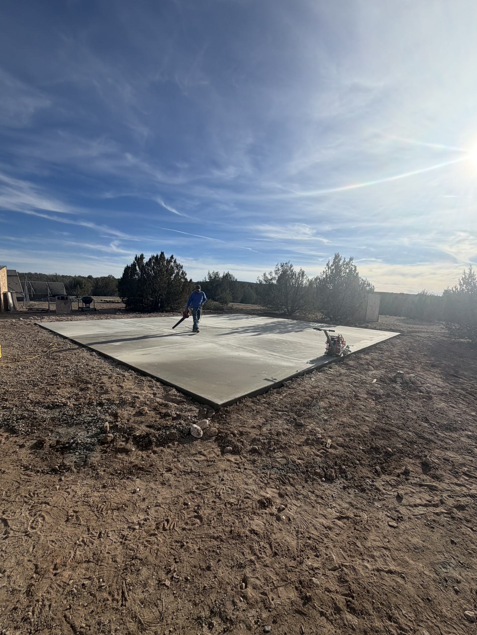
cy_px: 324
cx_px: 242
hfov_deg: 81.8
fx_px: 276
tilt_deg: -6.8
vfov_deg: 98.1
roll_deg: -2.5
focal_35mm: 15
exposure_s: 1/2024
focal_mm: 2.22
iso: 25
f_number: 2.2
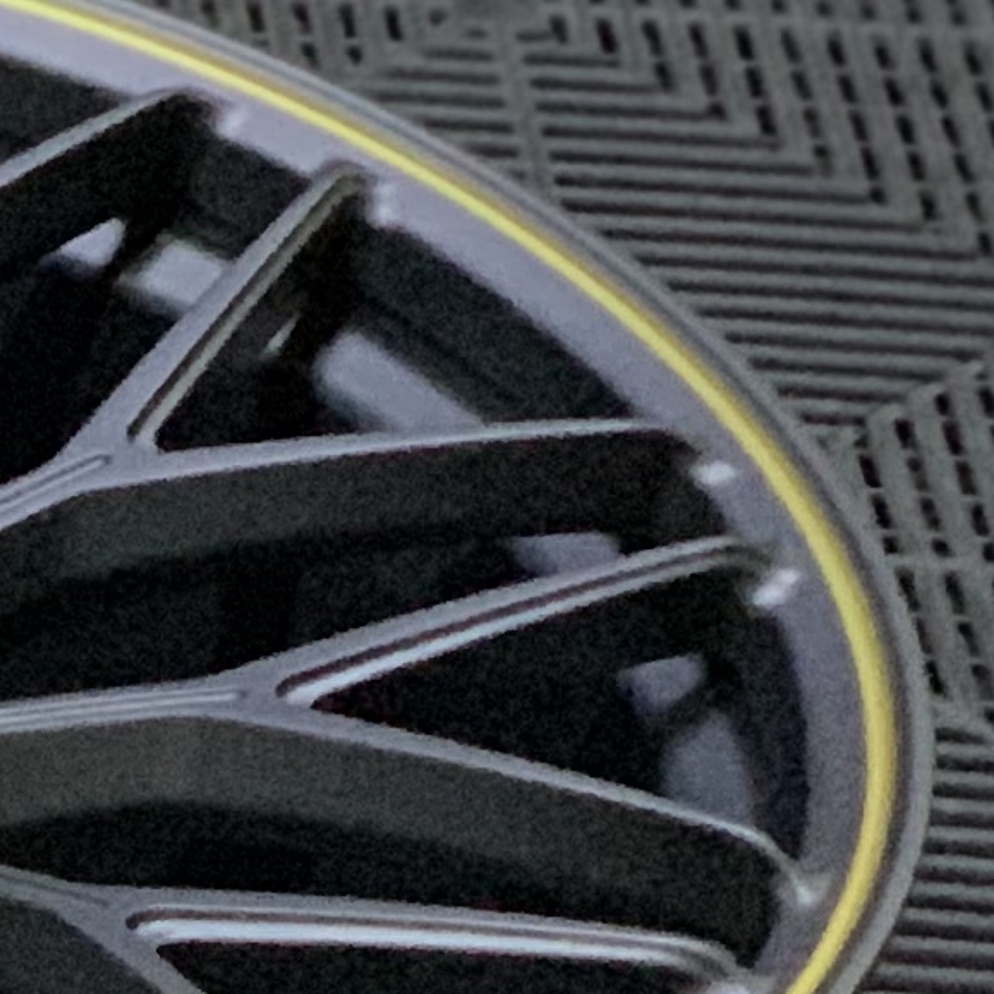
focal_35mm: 320
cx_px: -2295
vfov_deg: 5.4
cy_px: 1442
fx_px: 10396
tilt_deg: -38.2
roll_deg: -2.3
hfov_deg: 5.1
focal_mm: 6
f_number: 2.4
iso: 500
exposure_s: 1/30
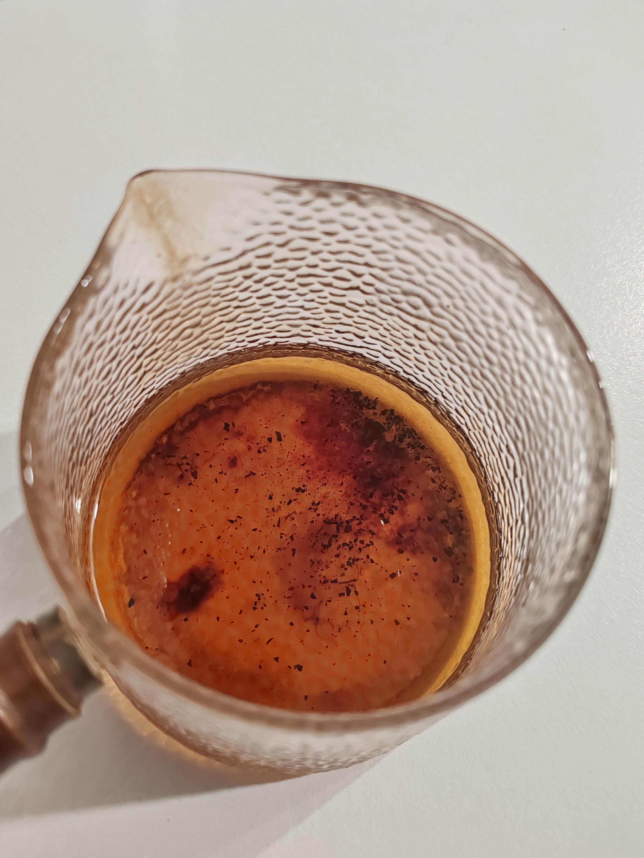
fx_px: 670
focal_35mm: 27
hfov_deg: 51.4
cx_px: 322
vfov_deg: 65.3
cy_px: 429
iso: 1600
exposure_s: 1/50
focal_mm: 6.12
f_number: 1.9
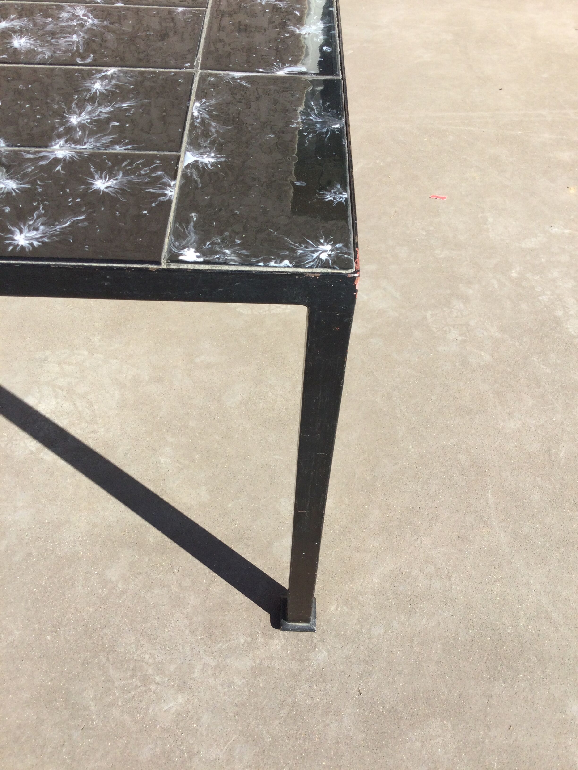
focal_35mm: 31
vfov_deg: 58.4
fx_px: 690
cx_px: 289
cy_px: 385
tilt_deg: -48.2
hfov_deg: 45.4
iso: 25
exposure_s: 1/747
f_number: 2.4
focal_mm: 3.3
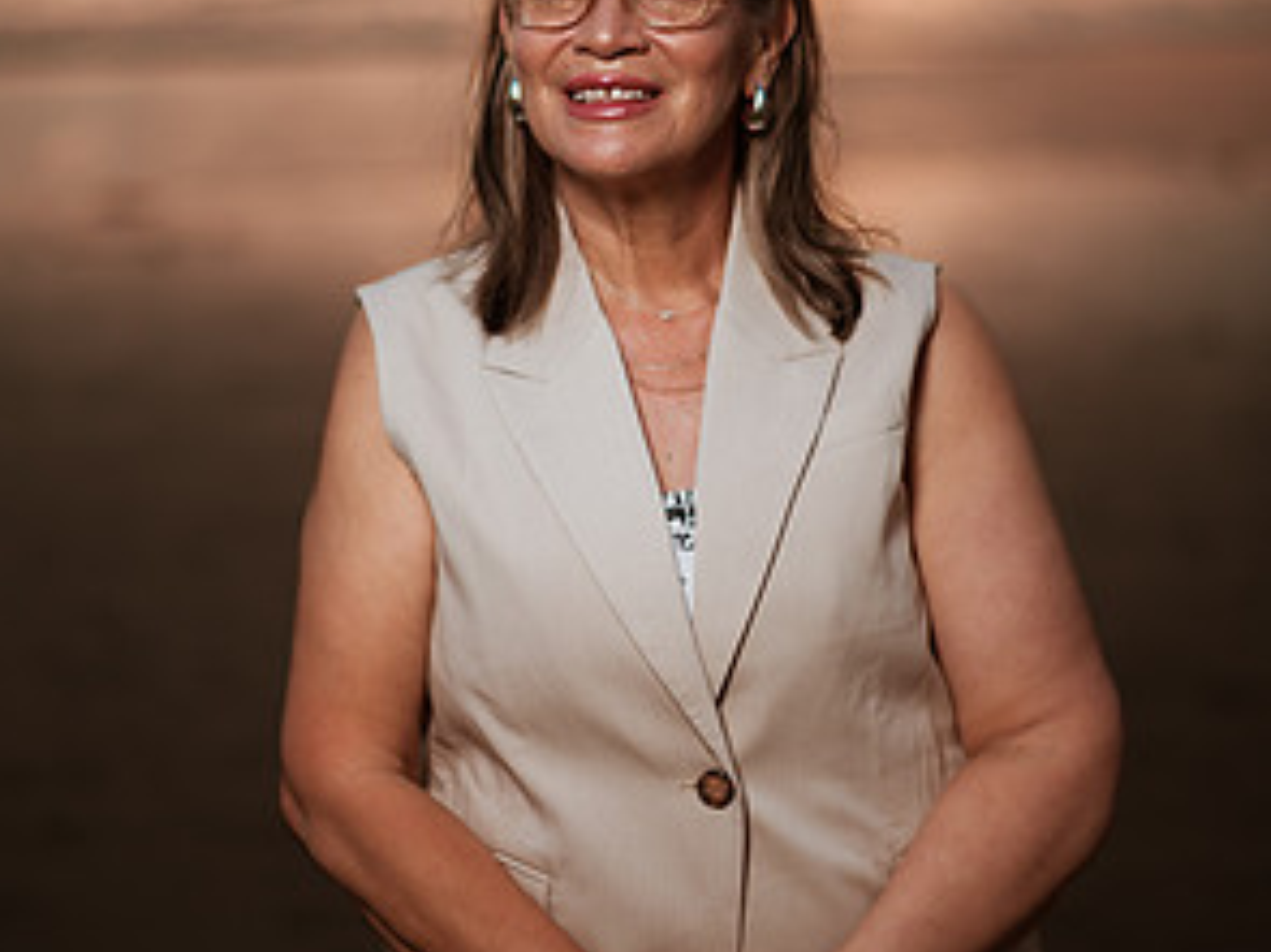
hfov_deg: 23.0
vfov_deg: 17.3
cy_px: 383
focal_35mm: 85
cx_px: 629
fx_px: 3120
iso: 50
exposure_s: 1/3200
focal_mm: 58
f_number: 1.4
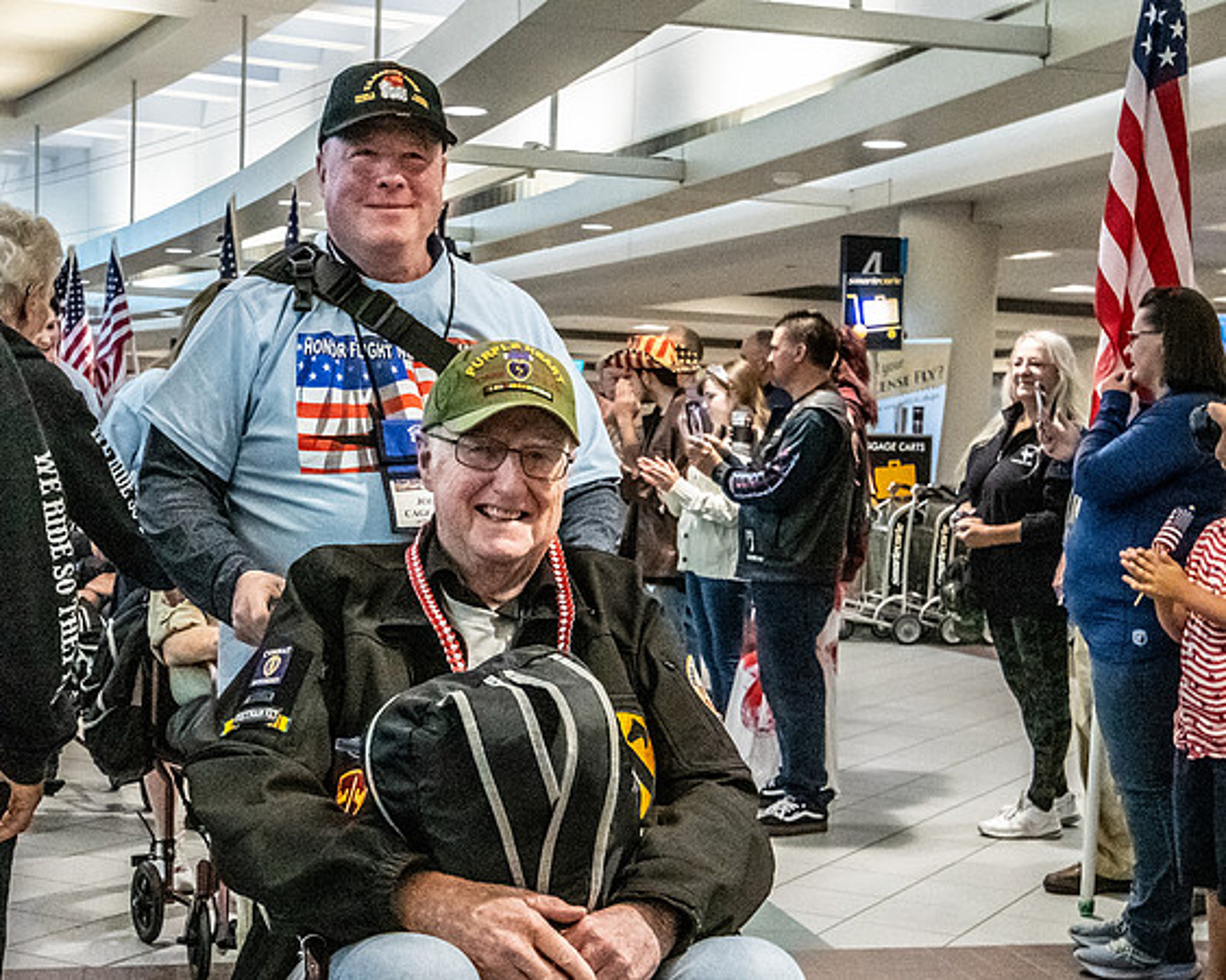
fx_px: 1628
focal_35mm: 45
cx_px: 493
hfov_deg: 41.1
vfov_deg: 33.4
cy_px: 579
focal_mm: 24
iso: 20000
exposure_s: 1/400
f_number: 6.3
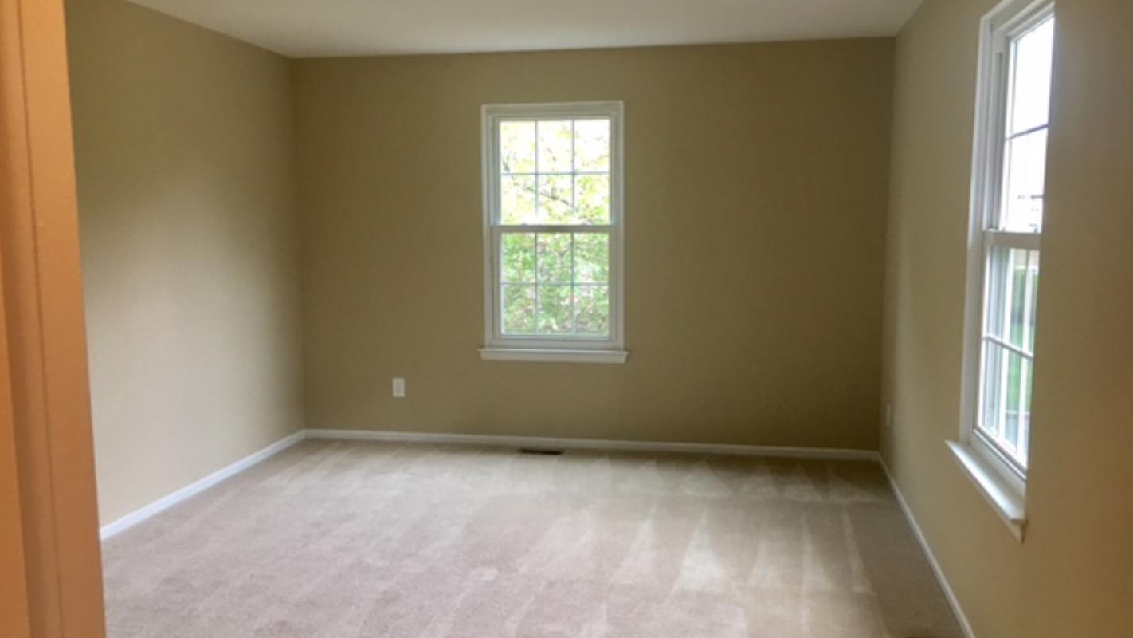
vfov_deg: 36.7
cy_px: 345
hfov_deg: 61.0
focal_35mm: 32
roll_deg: -0.3
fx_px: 961
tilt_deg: -6.3
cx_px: 560
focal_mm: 4.15
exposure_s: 1/30
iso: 80
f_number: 2.2
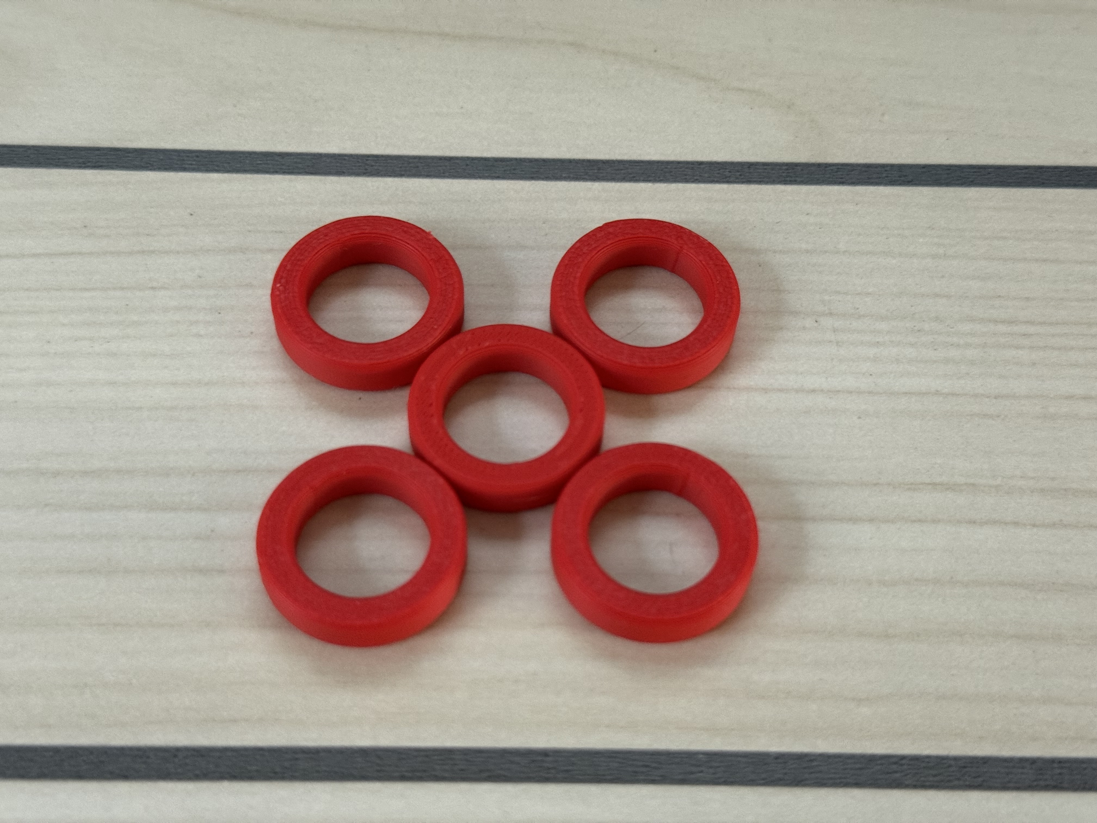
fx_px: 1521
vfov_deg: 30.3
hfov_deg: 39.7
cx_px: 548
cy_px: 412
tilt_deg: -59.9
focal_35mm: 48
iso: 320
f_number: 1.78
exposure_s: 1/40
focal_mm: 6.76
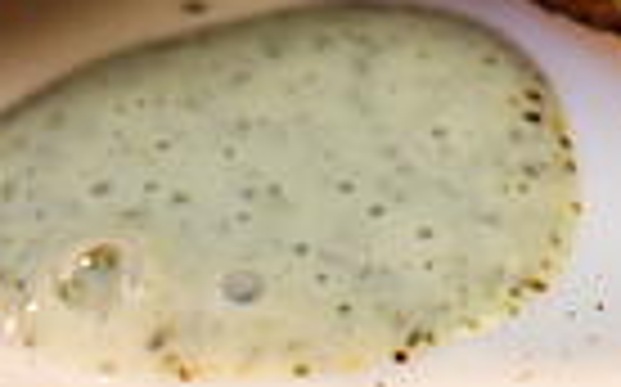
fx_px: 2959
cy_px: -407
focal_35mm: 175
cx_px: 701
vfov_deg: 7.2
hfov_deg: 11.8
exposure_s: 1/60
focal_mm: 35
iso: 800
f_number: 5.6
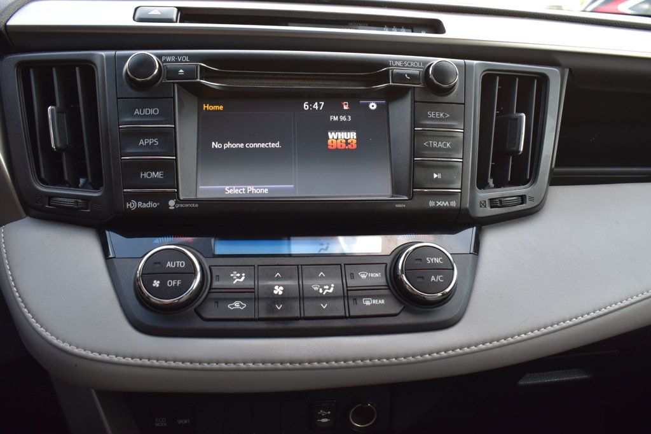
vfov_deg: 39.9
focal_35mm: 33
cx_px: 326
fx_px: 597
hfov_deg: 57.2
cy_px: 217
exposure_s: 1/40
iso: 400
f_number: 7.1
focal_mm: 22
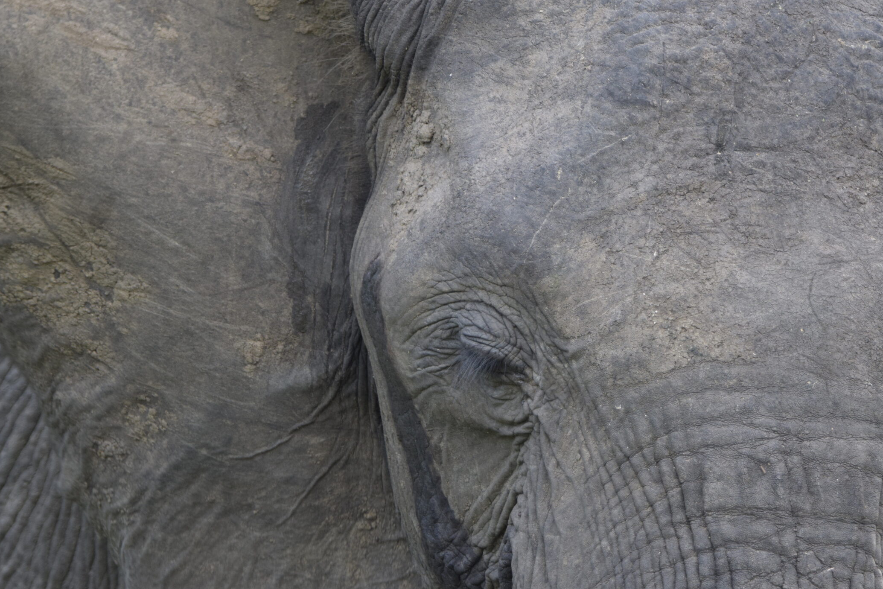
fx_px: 16386
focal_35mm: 668
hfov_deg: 3.1
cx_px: 379
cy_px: 307
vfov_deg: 2.1
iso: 800
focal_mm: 360
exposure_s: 1/200
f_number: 6
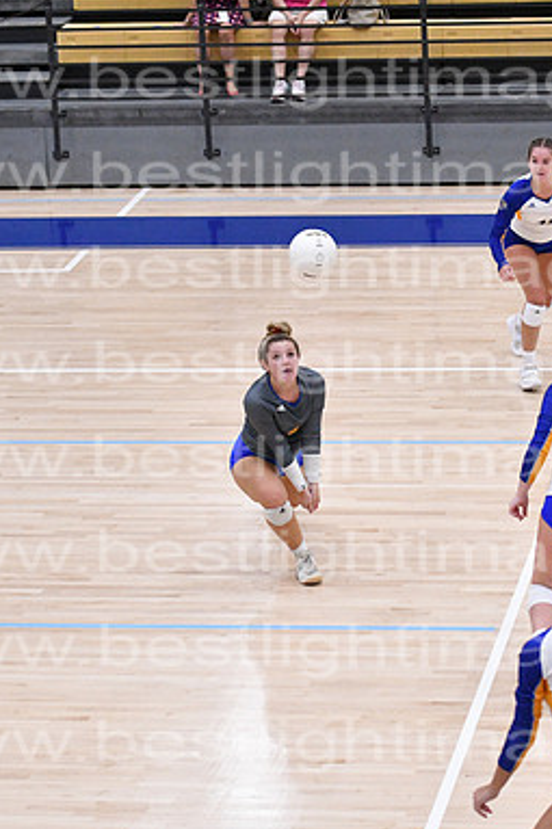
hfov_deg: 8.6
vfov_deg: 12.9
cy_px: 414
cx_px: 381
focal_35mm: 159
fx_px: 3660
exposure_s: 1/1000
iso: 6400
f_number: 3.2
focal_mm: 70
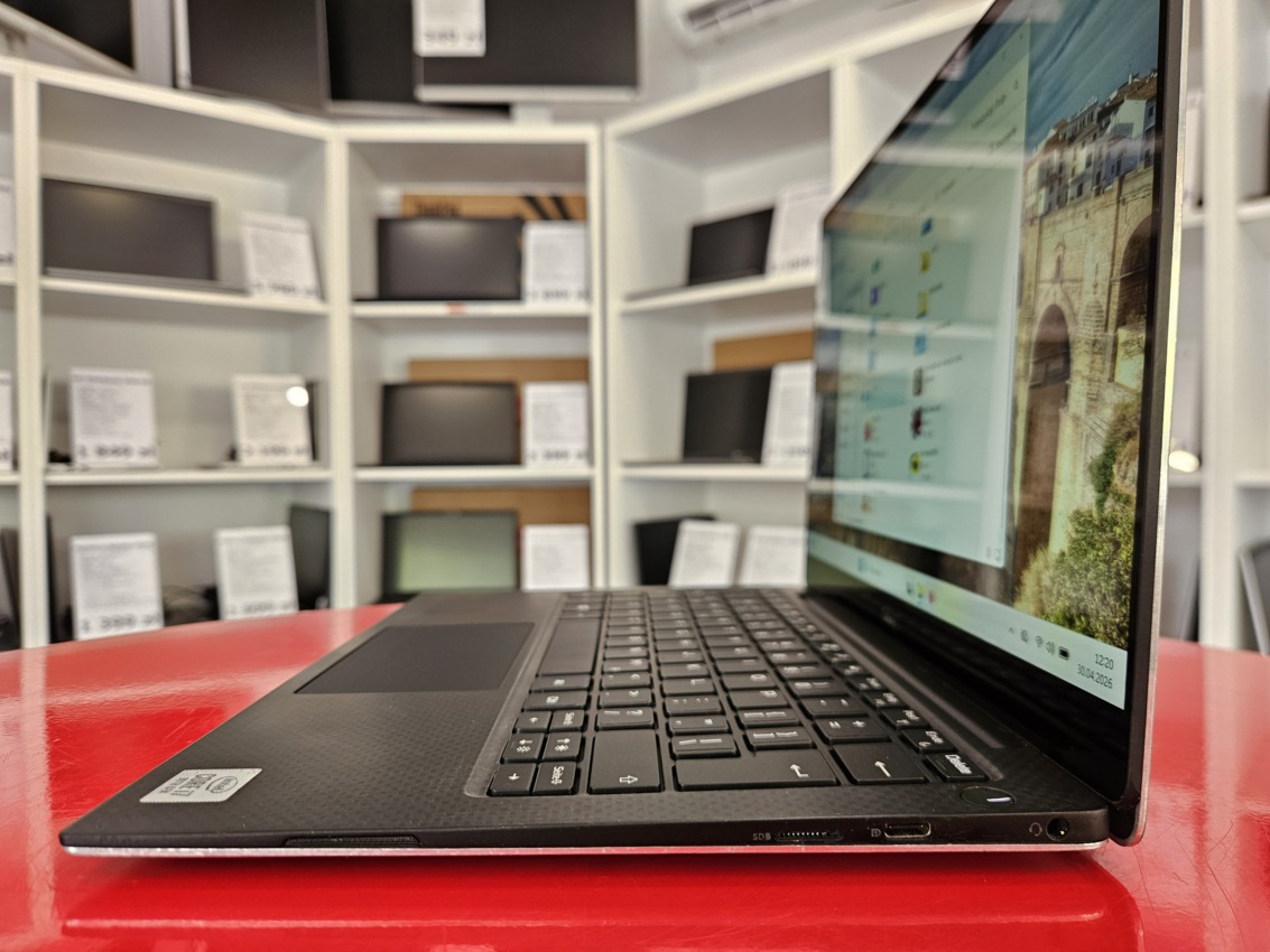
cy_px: 476
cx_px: 635
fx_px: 844
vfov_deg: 58.9
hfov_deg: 73.9
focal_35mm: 23
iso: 160
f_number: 1.8
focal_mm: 5.4
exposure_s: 1/100
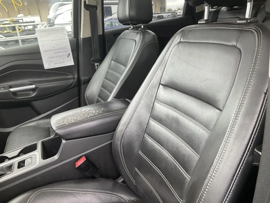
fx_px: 226
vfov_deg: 48.2
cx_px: 135
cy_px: 102
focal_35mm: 29
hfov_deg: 61.7
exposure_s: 1/122
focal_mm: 3
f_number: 1.8
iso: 64
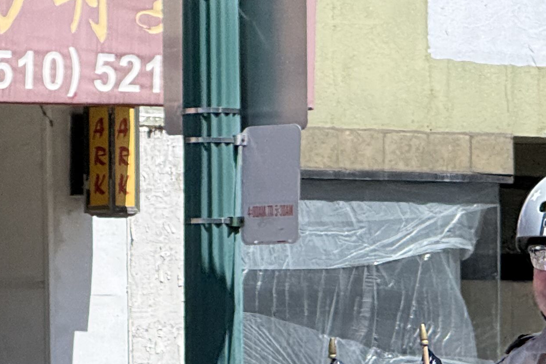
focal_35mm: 402
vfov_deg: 3.4
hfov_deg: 5.1
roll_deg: -0.2
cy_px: 560
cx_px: 218
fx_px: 6097
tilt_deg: -1.4
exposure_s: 1/1206
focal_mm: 15.66
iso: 64
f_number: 2.8
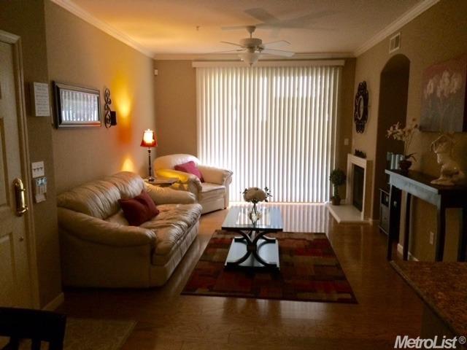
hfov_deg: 61.7
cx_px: 234
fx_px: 391
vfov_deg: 48.2
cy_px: 175
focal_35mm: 29
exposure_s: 1/30
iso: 250
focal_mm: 4.15
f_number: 2.2
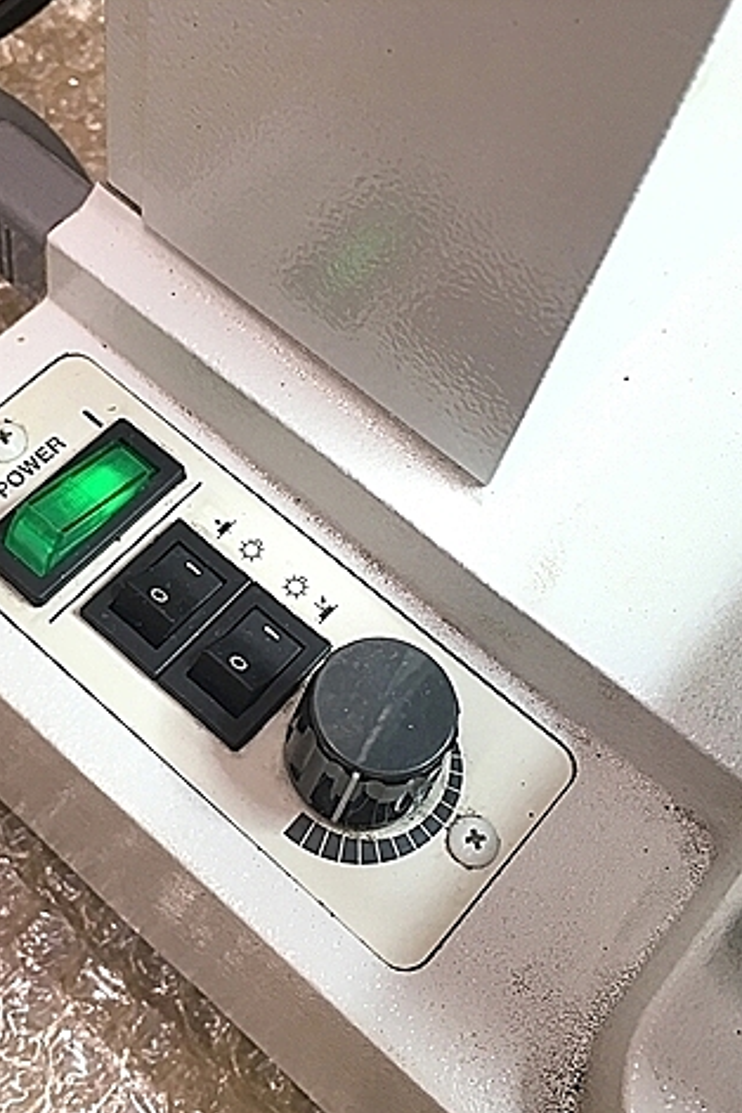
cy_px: 560
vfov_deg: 47.4
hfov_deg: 32.2
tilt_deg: -63.9
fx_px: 1267
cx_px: 213
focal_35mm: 41
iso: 64
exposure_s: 1/30
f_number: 2.2
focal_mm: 4.15
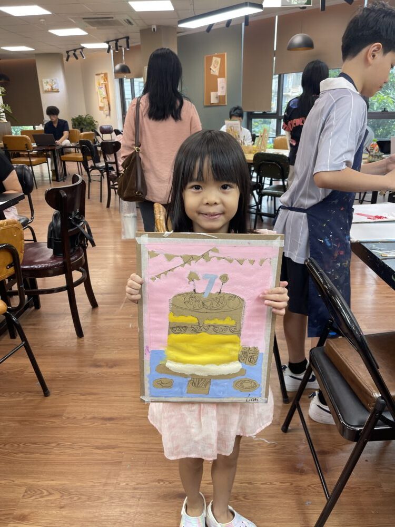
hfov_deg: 54.9
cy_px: 264
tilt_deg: -22.5
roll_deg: +1.7
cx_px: 198
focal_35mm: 25
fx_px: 380
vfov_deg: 69.4
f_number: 1.6
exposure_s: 1/100
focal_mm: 5.1
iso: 100
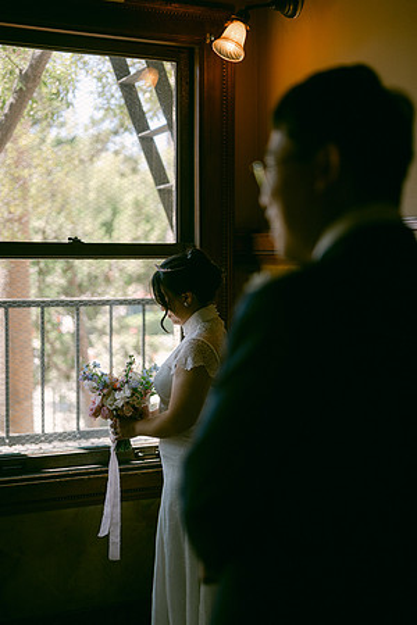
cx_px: 208
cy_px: 312
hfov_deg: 27.0
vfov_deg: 39.6
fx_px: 869
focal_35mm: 50
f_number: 1.8
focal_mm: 50
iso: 80
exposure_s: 1/320
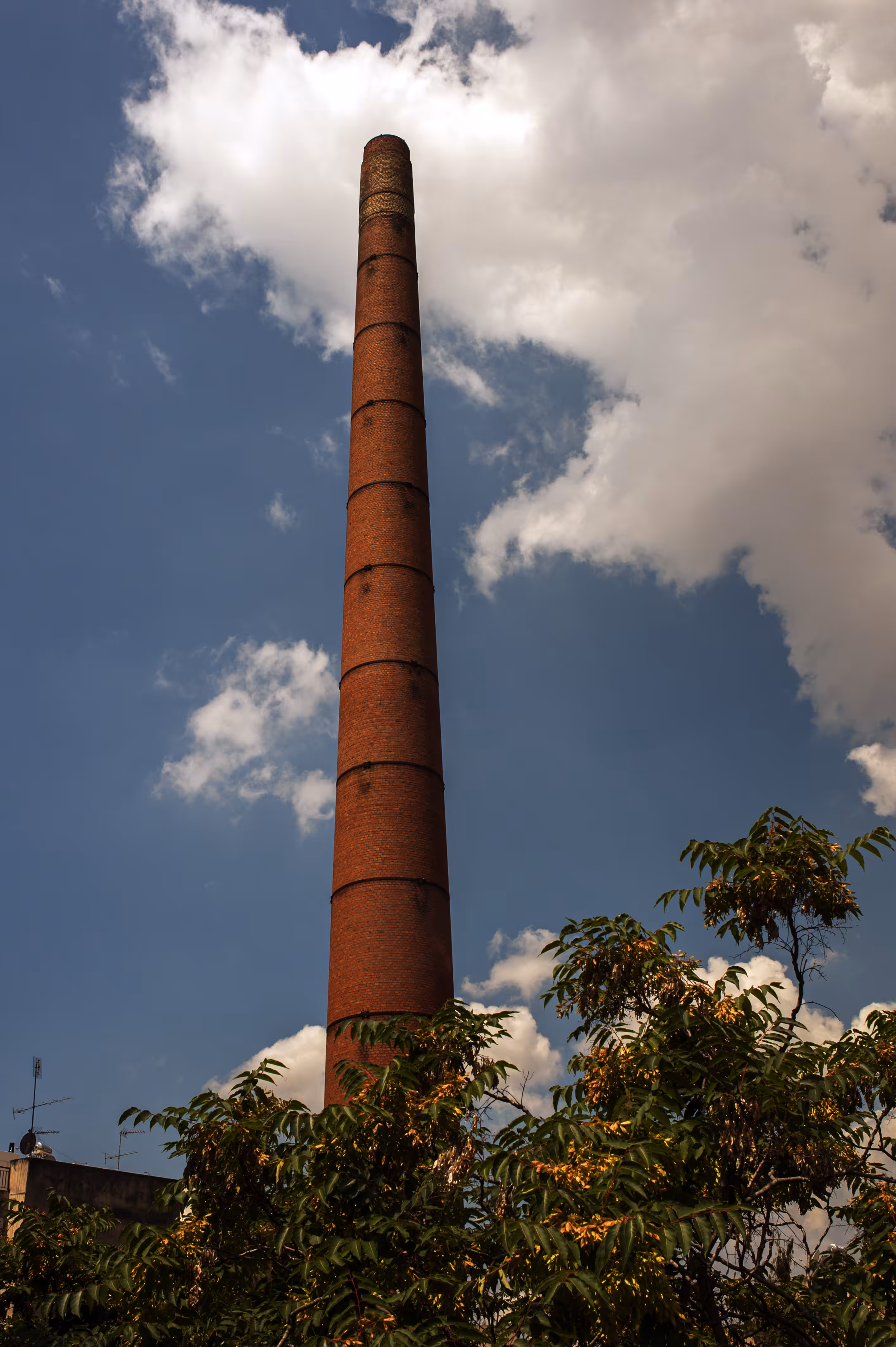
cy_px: 674
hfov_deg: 37.8
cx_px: 448
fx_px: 1308
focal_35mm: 35
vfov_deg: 54.5
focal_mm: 35
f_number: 16
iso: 200
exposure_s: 1/160
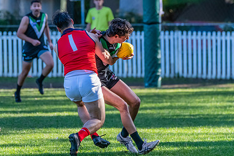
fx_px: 3971
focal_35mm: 611
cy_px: 68
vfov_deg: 2.3
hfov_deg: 3.4
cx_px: 93
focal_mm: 350
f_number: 6
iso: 2500
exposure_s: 1/1600
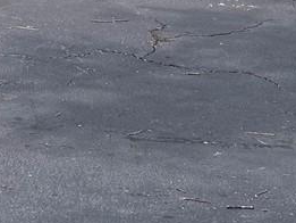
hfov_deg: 13.4
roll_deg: +1.2
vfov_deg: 8.7
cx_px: 84
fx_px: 1258
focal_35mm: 147
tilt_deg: -0.7
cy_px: -398
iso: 80
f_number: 1.78
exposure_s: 1/707
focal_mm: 6.76
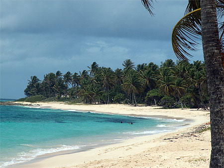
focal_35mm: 178
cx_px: 112
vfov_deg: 8.3
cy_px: 84
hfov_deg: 11.1
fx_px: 1152
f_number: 6.3
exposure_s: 1/500
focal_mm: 29.1
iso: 50
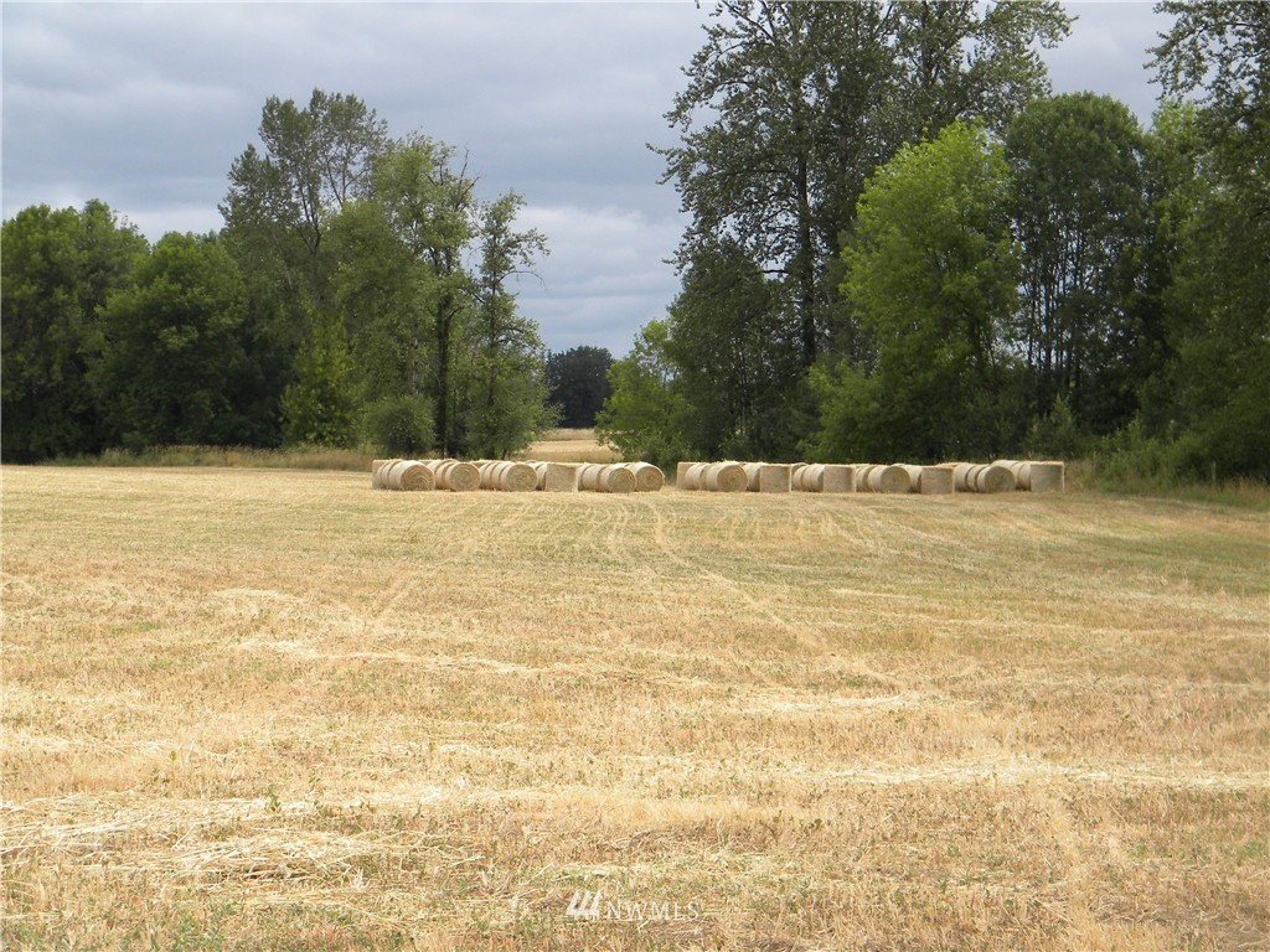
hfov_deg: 23.6
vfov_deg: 17.8
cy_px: 476
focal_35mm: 83
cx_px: 635
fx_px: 3045
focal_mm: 15.1
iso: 80
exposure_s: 1/350
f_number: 4.5
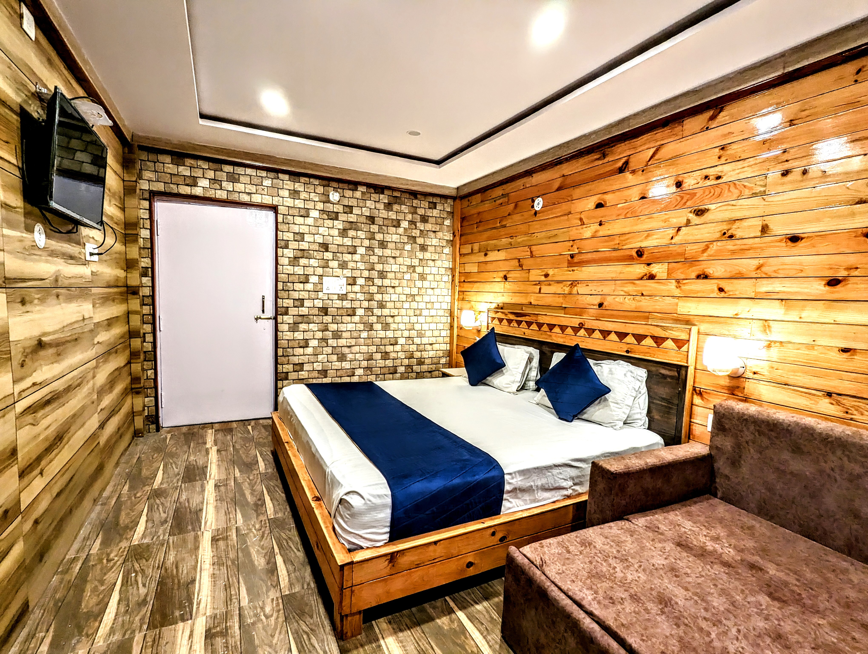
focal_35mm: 16
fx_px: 402
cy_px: 327
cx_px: 434
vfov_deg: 78.2
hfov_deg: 94.4
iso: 86
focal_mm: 2.35
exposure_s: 1/33.3
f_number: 2.2
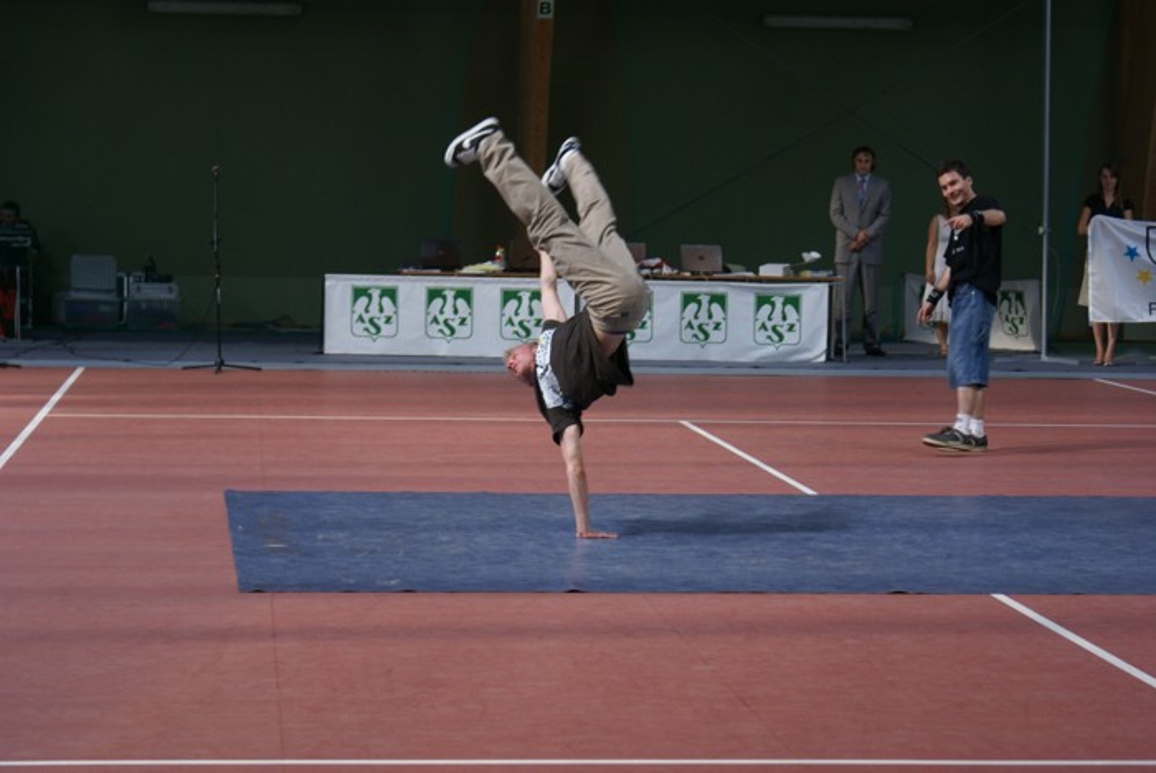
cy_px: 386
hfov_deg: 19.4
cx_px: 578
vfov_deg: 13.1
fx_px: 3374
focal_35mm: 105
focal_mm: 70
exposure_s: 1/50
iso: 200
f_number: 5.6
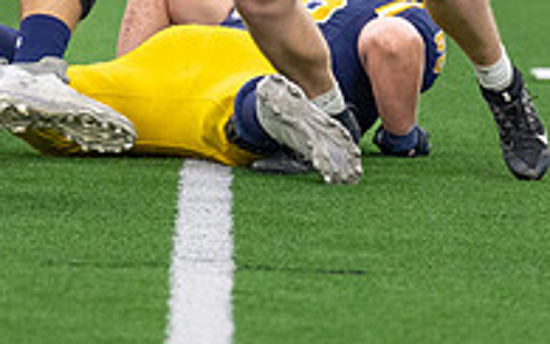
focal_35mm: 828
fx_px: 12415
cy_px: -153
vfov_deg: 1.6
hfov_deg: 2.5
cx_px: 288
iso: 2000
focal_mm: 200
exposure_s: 1/1000
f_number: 2.8
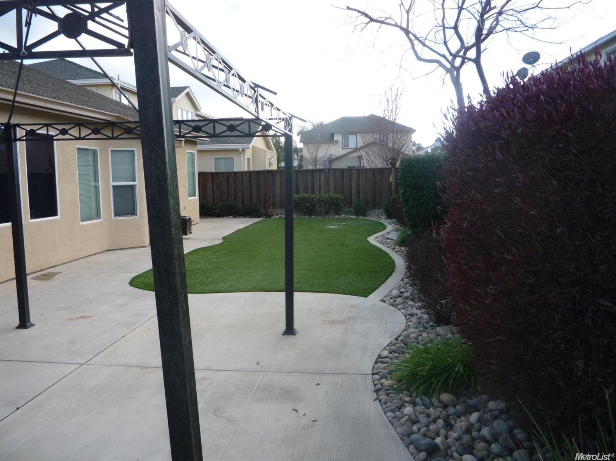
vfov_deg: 46.8
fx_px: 534
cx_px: 308
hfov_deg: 60.0
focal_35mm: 30
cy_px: 230
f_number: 4
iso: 100
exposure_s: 1/250
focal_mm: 5.2
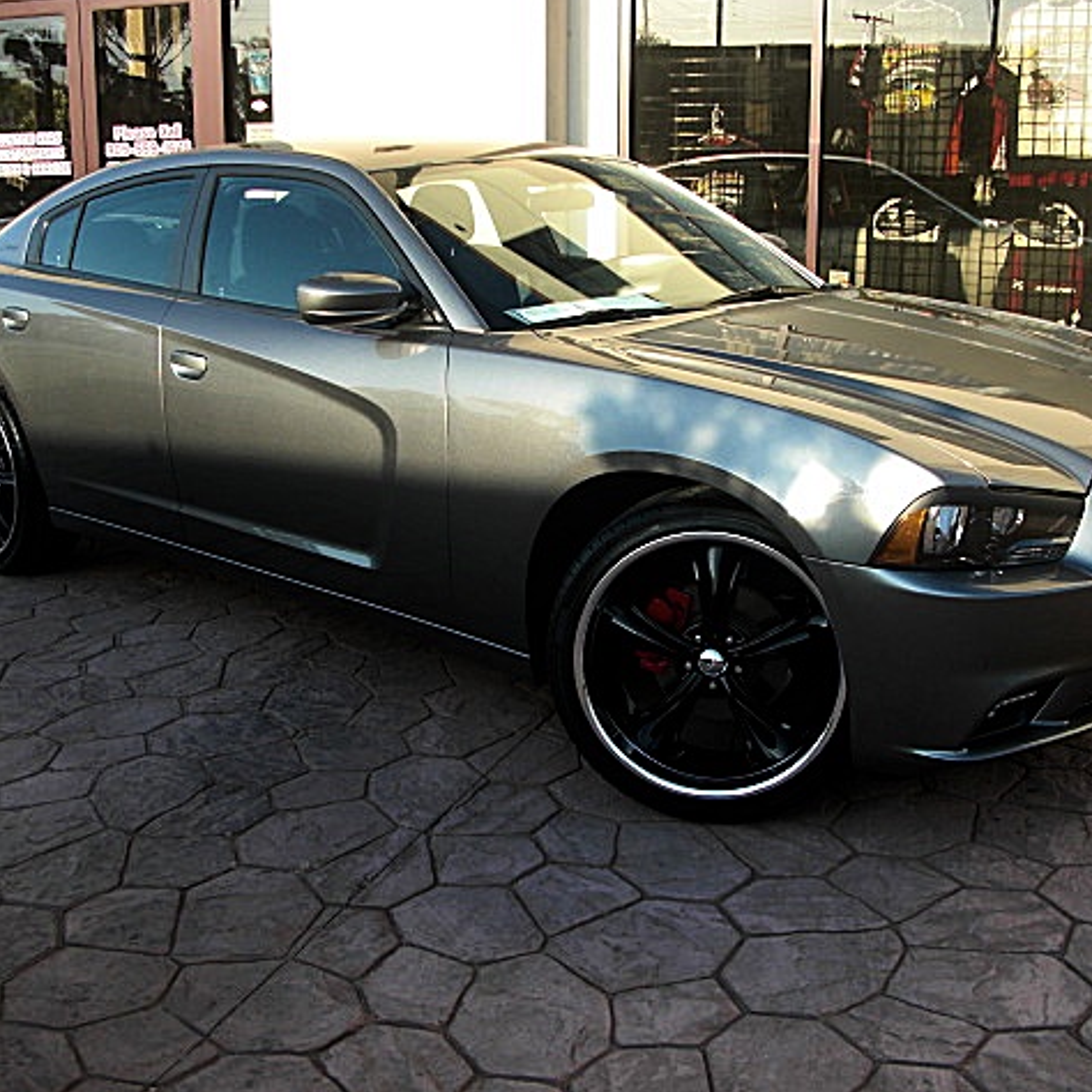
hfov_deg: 39.1
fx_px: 1535
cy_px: 541
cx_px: 585
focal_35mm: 43
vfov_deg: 39.2
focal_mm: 6.3
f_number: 2.8
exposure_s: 1/250
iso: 50
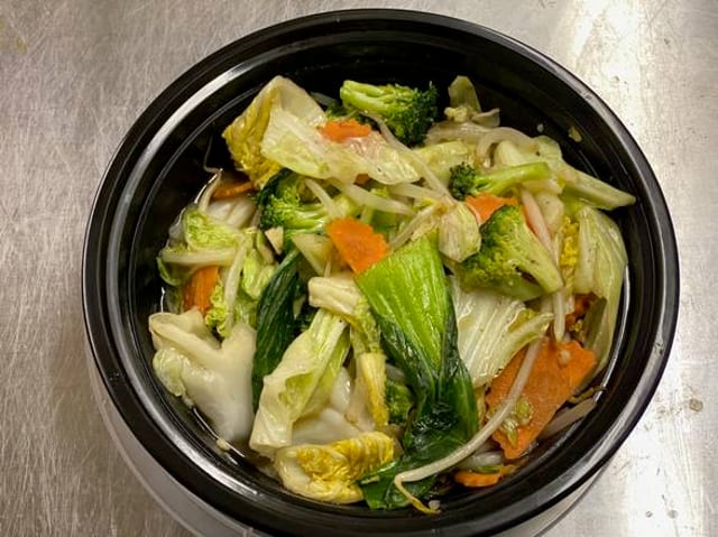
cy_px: 268
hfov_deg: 36.8
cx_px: 359
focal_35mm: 52
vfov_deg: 28.0
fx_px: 1078
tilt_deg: -64.6
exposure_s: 1/40
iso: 160
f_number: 2
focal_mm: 6
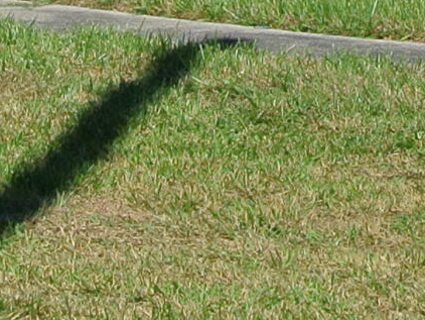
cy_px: -540
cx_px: 300
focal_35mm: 301
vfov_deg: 4.8
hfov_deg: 6.6
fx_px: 3698
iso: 100
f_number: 5
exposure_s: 1/800
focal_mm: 16.3
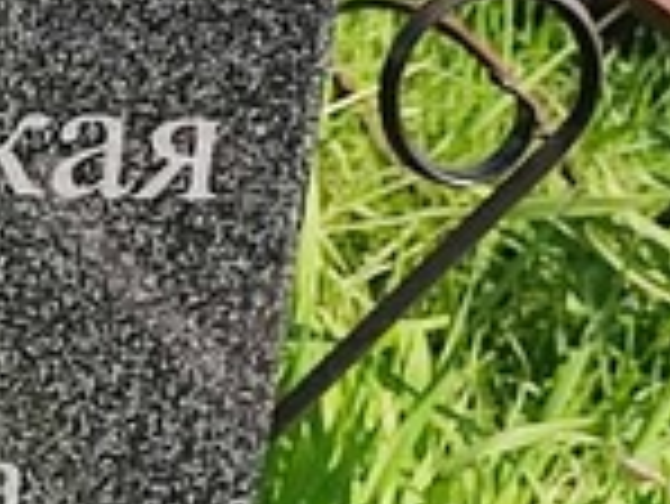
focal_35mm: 134
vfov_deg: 10.9
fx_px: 2596
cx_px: -544
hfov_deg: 13.2
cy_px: -90
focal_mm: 6.04
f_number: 1.9
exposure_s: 1/561
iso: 50
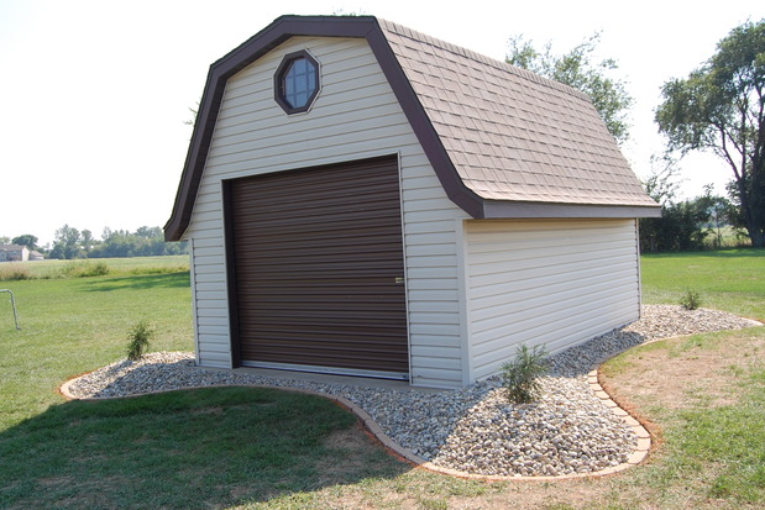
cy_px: 256
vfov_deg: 42.3
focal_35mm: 31
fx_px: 659
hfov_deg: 60.3
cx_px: 384
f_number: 8
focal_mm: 20
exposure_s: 1/250
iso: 200
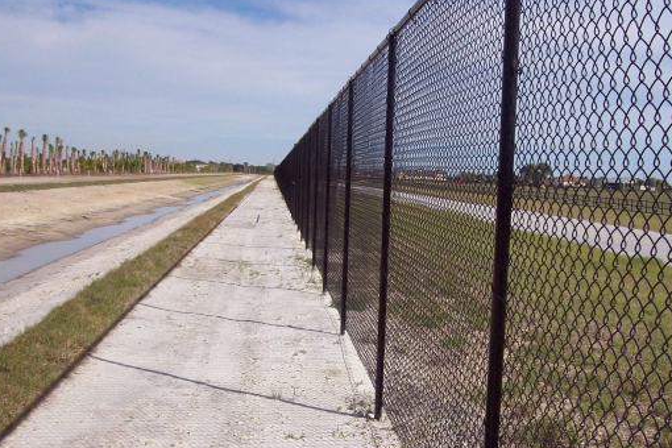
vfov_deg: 28.6
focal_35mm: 47
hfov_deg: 41.8
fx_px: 877
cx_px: 387
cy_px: 270
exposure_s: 1/1397
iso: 80
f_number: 4.8
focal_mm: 6
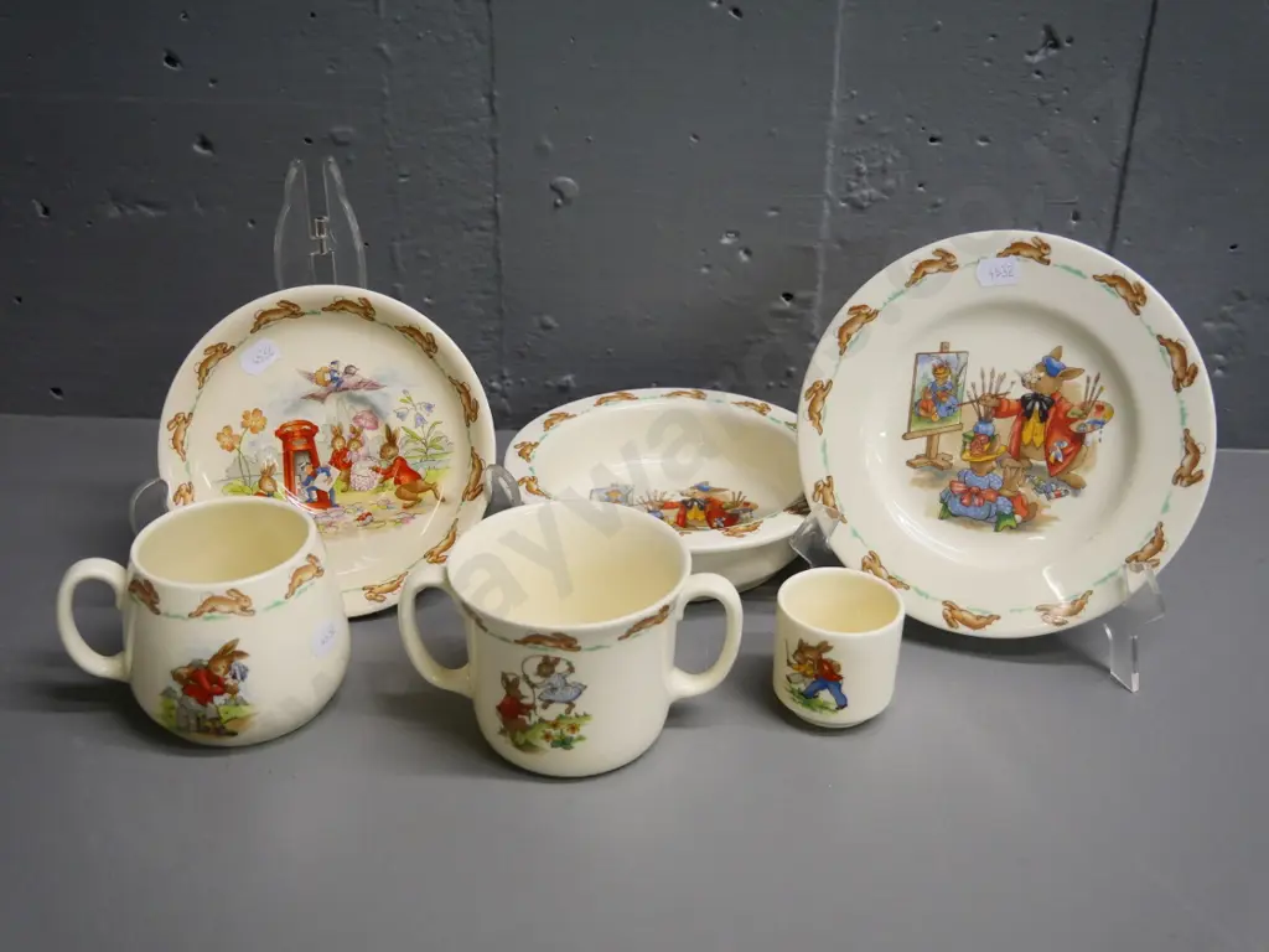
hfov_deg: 46.8
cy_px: 476
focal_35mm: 40
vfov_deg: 36.0
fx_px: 1466
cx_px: 634
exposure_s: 1/250
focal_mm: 20
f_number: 4.1
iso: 1600
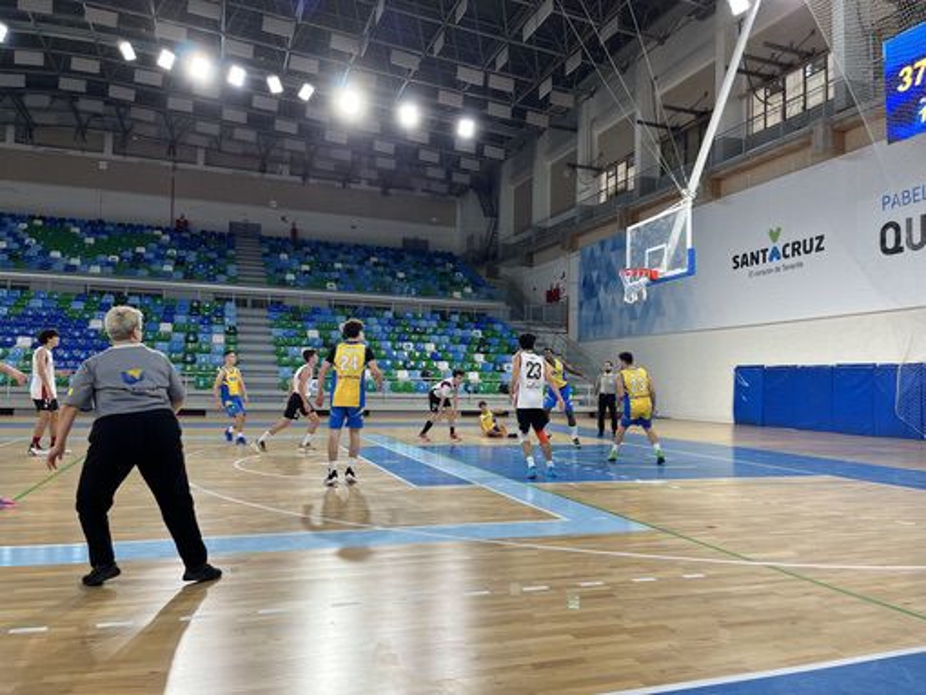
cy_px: 348
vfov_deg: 53.1
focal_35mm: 26
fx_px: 696
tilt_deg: +2.8
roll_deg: +0.1
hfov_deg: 67.3
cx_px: 463
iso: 32
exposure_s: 1/135
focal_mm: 5.1
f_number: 1.6
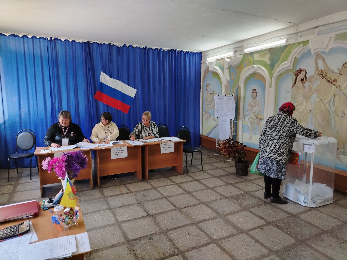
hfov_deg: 71.6
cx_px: 174
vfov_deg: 56.8
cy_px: 130
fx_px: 241
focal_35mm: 24
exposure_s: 1/50
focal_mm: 5.25
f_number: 1.75
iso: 403
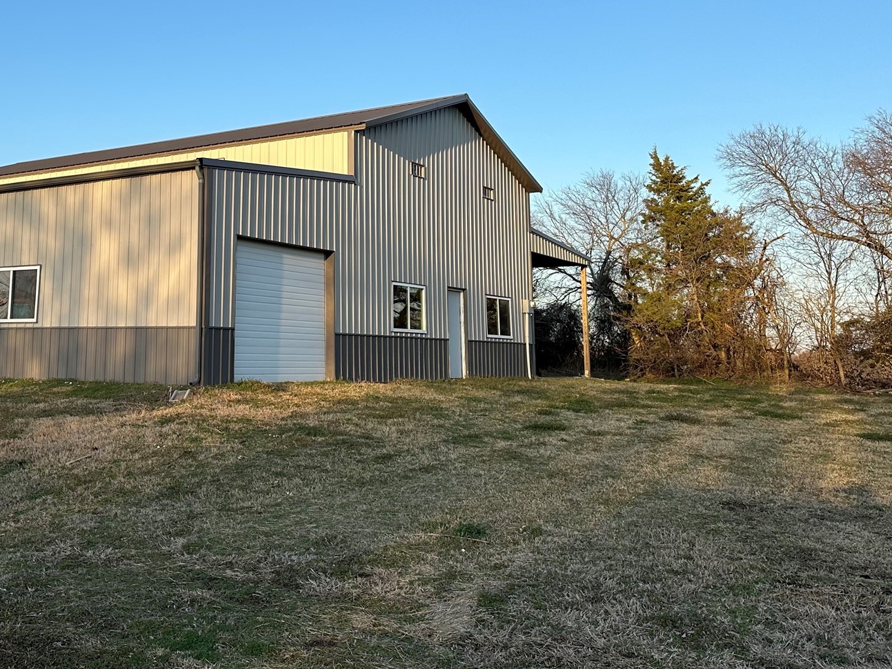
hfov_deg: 47.4
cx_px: 239
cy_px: 206
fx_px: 979
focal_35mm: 38
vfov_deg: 37.2
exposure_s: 1/1812
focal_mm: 6.86
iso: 80
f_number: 1.78
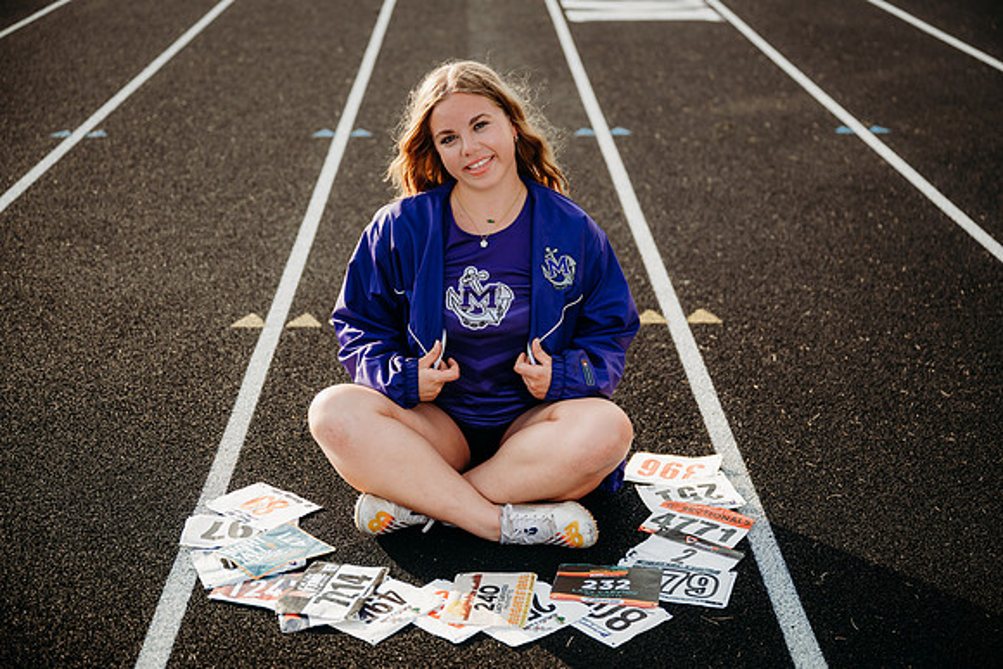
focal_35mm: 55
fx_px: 1536
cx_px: 522
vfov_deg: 24.6
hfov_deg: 36.2
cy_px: 321
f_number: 2.8
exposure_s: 1/1250
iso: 200
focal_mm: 53
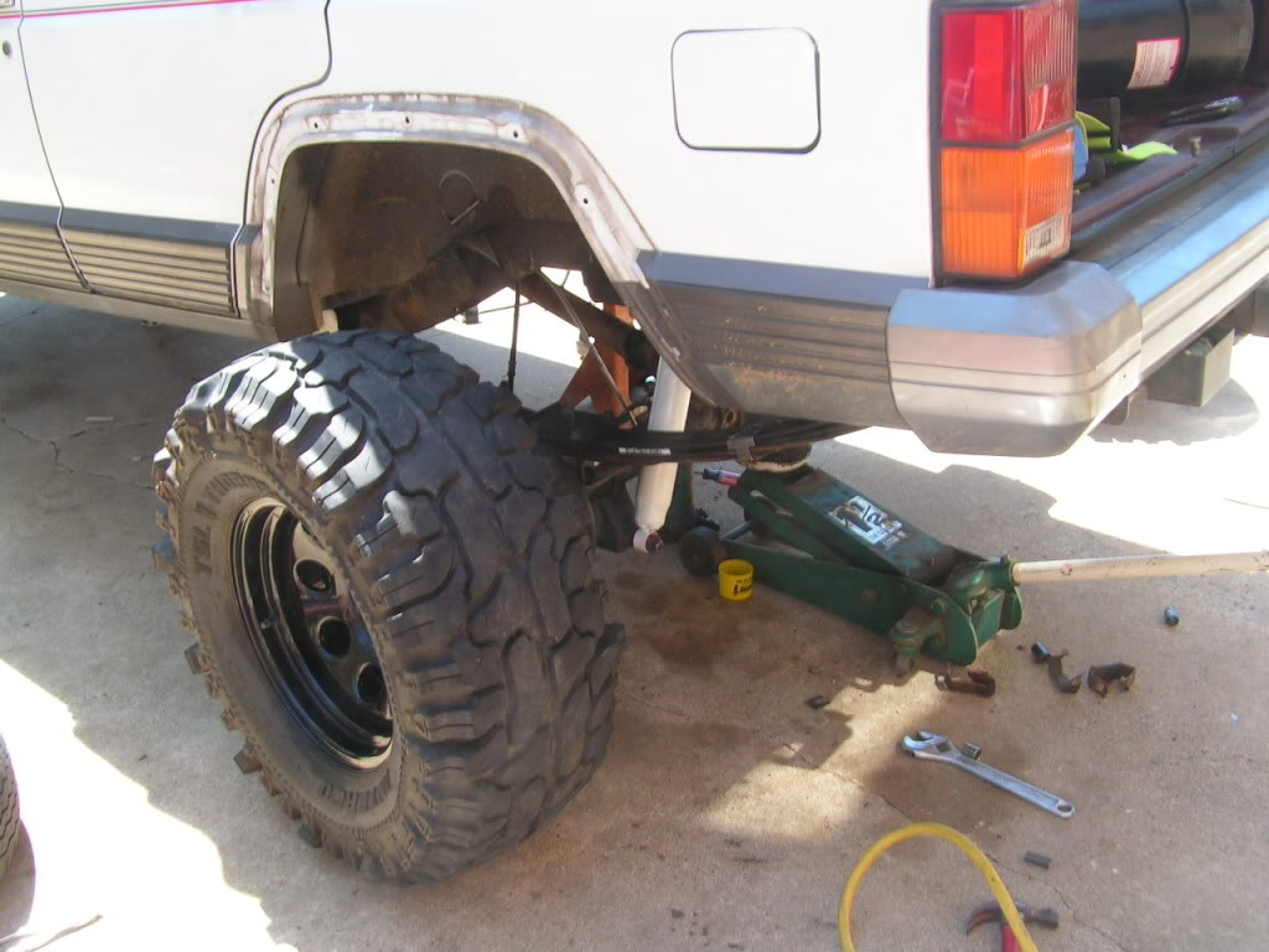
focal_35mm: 38
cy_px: 476
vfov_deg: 37.7
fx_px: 1393
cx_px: 634
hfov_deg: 49.0
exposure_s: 1/30
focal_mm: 6.3
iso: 50
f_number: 5.6
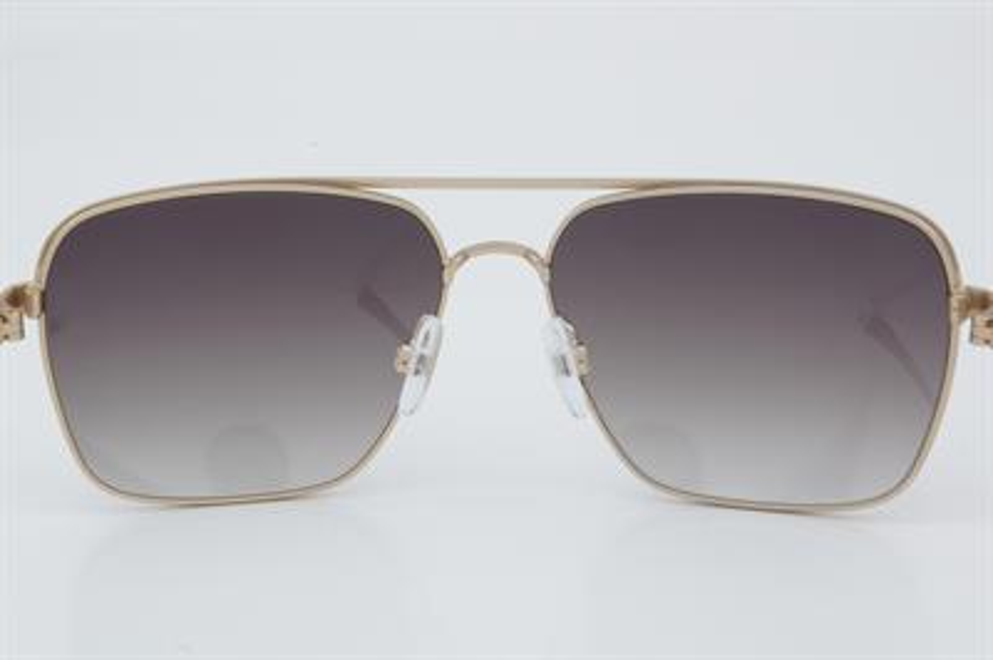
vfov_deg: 16.5
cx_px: 496
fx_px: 2274
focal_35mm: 82
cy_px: 330
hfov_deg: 24.6
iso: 100
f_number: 32
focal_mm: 55
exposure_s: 1/3
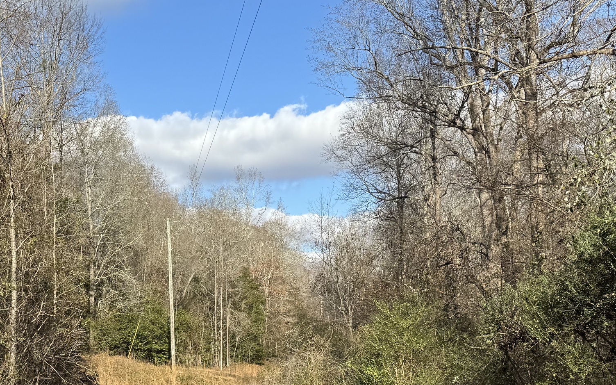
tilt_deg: +2.6
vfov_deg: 24.5
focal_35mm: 52
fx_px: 873
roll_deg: +1.0
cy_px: 295
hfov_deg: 37.8
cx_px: 143
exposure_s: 1/3096
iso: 80
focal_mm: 6.76
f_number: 1.78
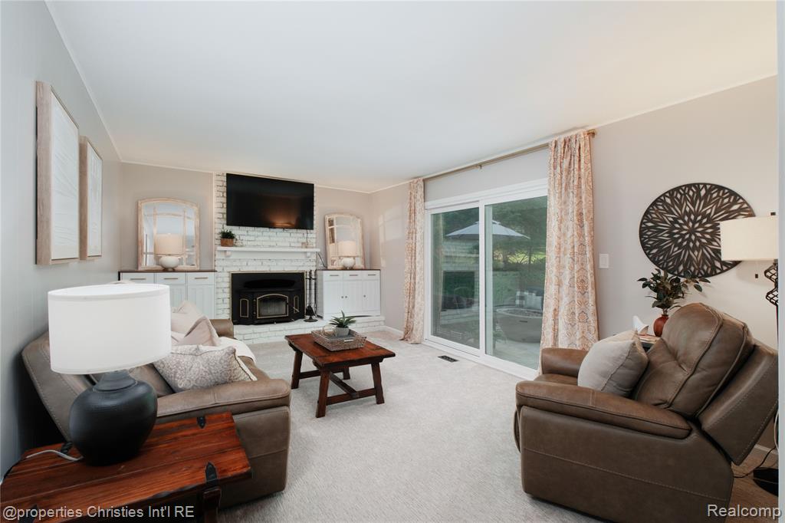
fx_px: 371
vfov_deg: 70.4
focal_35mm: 17
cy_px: 262
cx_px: 392
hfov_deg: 93.3
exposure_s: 1/250
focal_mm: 11
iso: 640
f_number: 6.4
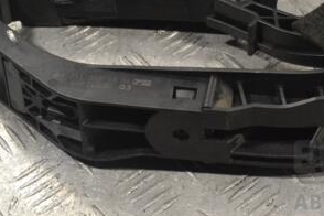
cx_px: 273
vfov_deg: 12.7
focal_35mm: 107
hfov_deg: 18.9
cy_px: 10
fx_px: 963
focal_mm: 35
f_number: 9
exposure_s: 1/320
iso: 3200
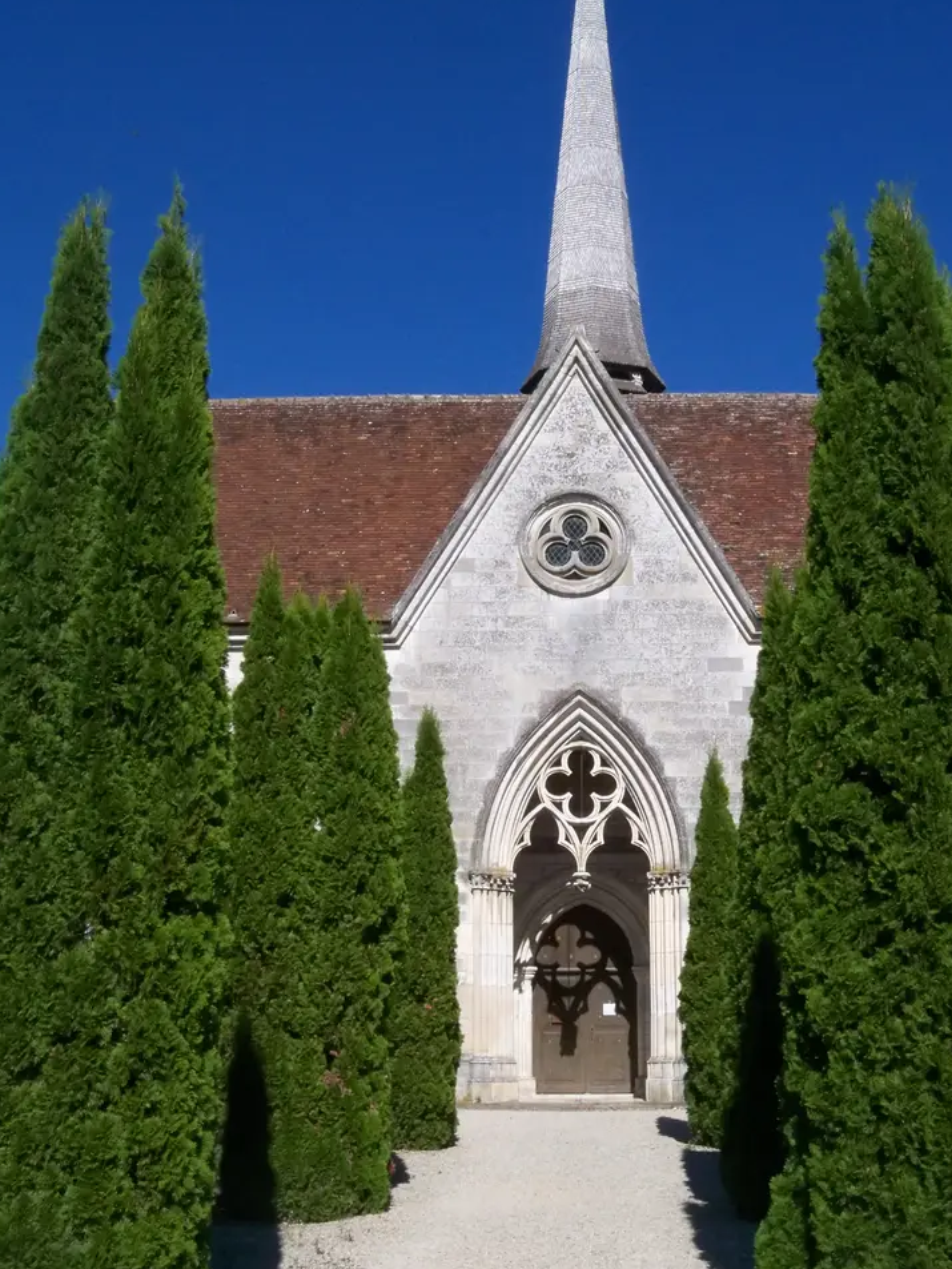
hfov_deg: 30.8
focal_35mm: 47
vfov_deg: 40.4
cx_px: 543
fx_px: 1723
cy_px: 643
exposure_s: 1/640
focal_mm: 6.2
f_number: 8.3
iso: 200
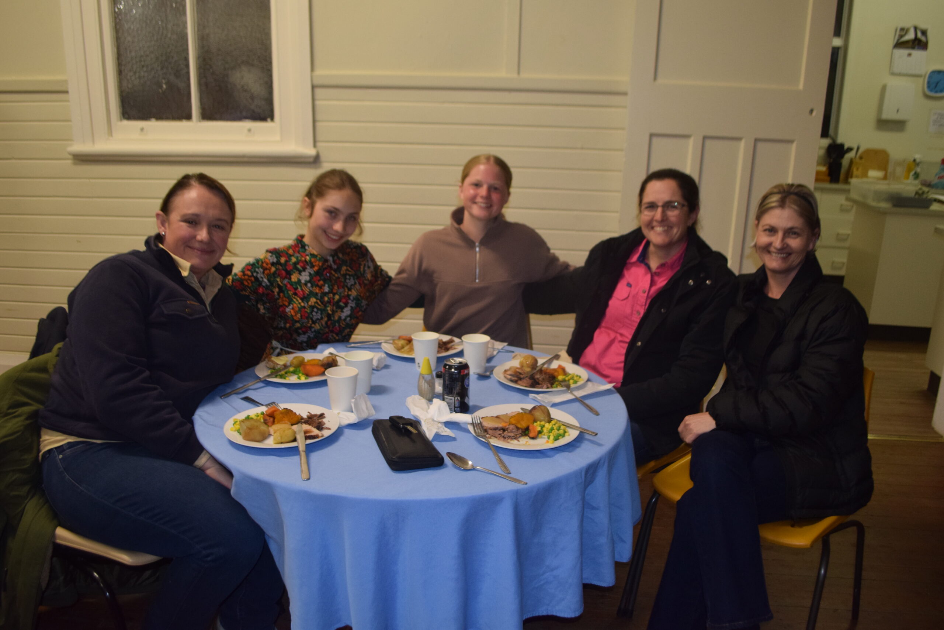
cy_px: 315
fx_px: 708
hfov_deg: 67.4
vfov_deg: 47.9
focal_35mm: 27
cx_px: 472
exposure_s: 1/60
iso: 800
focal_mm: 18
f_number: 4
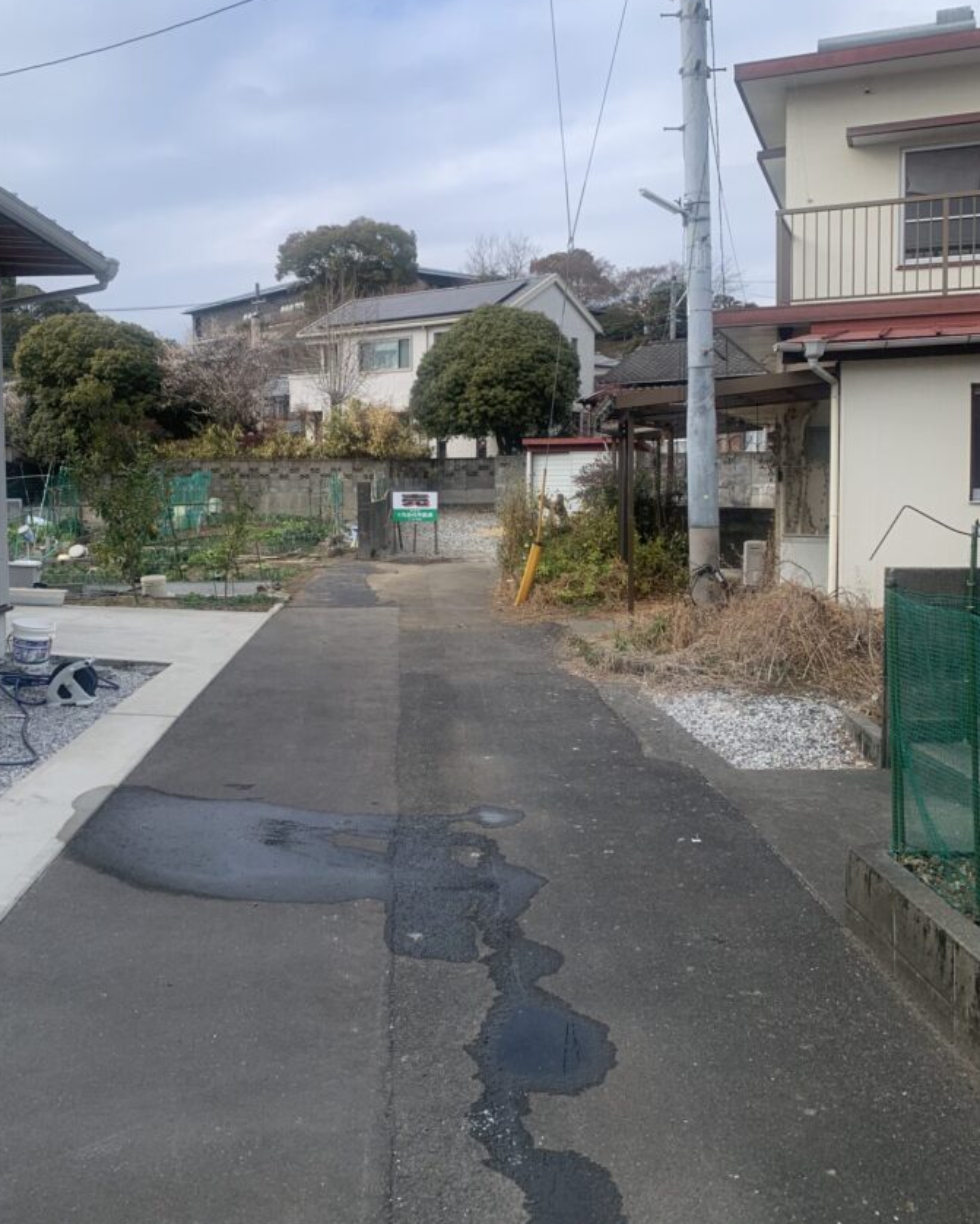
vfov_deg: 57.0
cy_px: 540
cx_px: 422
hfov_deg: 47.0
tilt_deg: -3.1
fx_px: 1123
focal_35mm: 31
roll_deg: -0.3
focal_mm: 4.25
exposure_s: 1/1560
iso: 25
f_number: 1.8
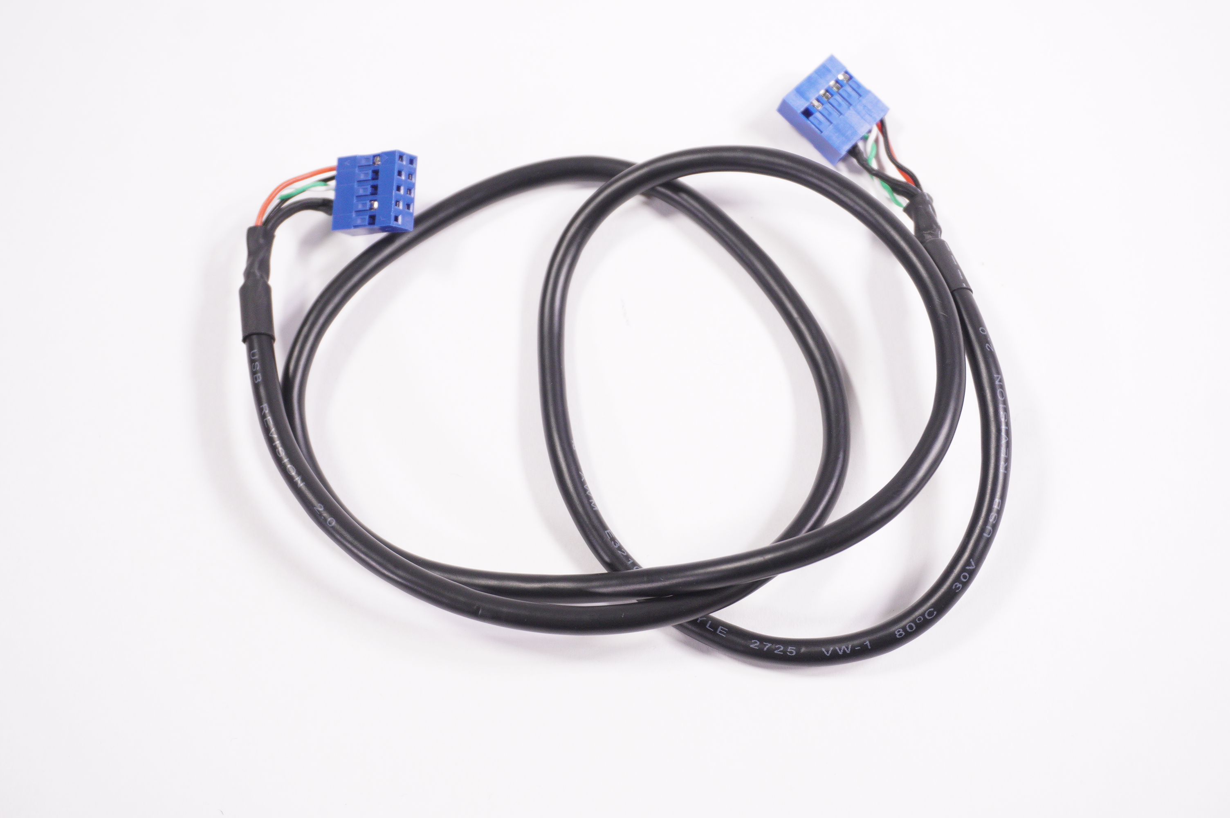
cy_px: 409
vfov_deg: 28.0
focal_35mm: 48
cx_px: 615
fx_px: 1639
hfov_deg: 41.1
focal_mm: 32
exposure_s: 1/250
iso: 1000
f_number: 5.6
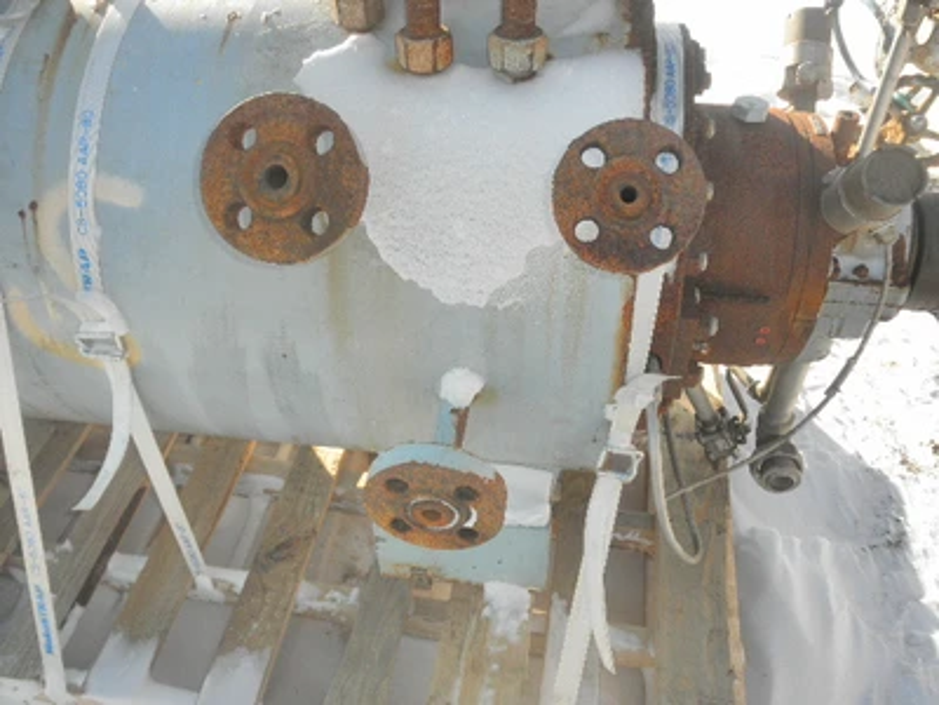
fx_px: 760
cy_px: 352
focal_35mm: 28
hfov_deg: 63.4
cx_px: 470
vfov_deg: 49.7
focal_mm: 5
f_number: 3
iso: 64
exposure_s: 1/400
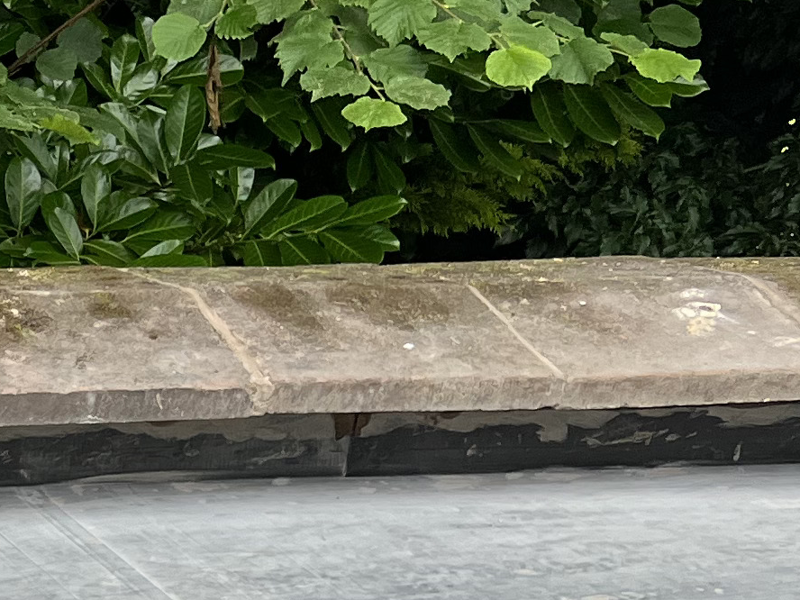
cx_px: -850
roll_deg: -0.8
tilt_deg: -27.4
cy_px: 833
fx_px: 2727
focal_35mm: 118
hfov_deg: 13.9
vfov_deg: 12.1
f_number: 1.5
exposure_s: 1/814
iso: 50
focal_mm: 5.7
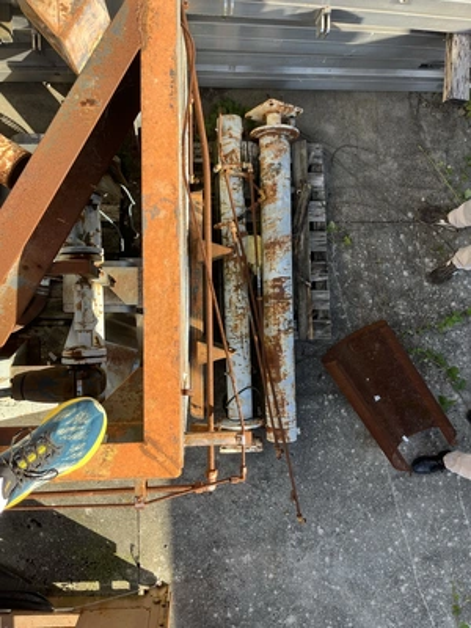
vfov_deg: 67.3
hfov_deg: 53.1
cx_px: 236
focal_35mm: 26
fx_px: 472
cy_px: 314
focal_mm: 5.1
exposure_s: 1/858
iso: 50
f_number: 1.6
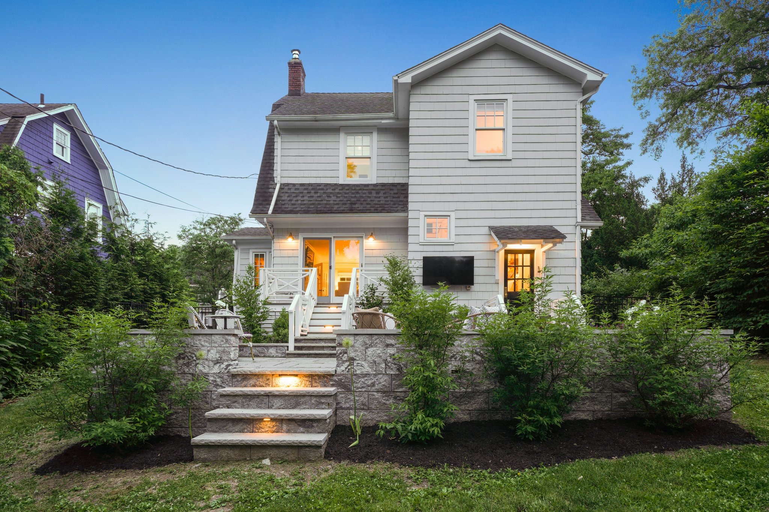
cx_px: 384
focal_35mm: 21
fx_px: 449
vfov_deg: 59.5
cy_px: 256
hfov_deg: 81.2
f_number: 9
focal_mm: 21
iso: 100
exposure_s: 1.6
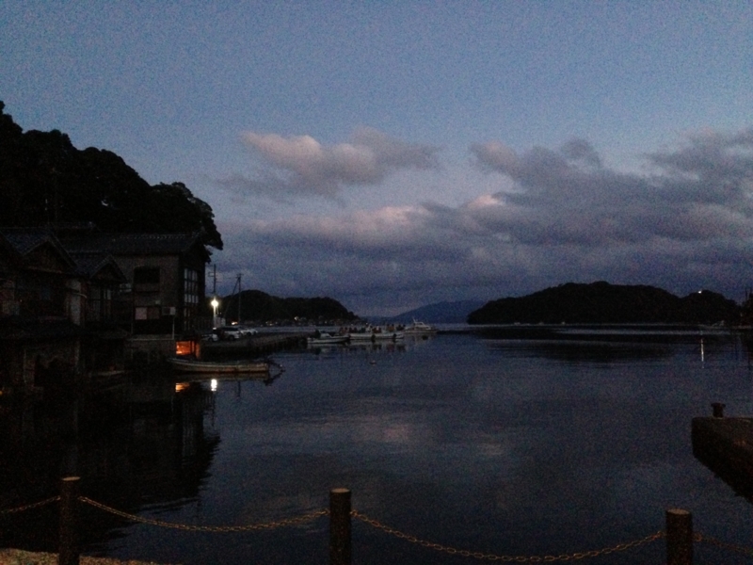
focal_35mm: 33
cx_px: 376
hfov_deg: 55.4
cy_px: 282
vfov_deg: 42.9
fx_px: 718
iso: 800
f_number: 2.4
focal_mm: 4.13
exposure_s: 1/15
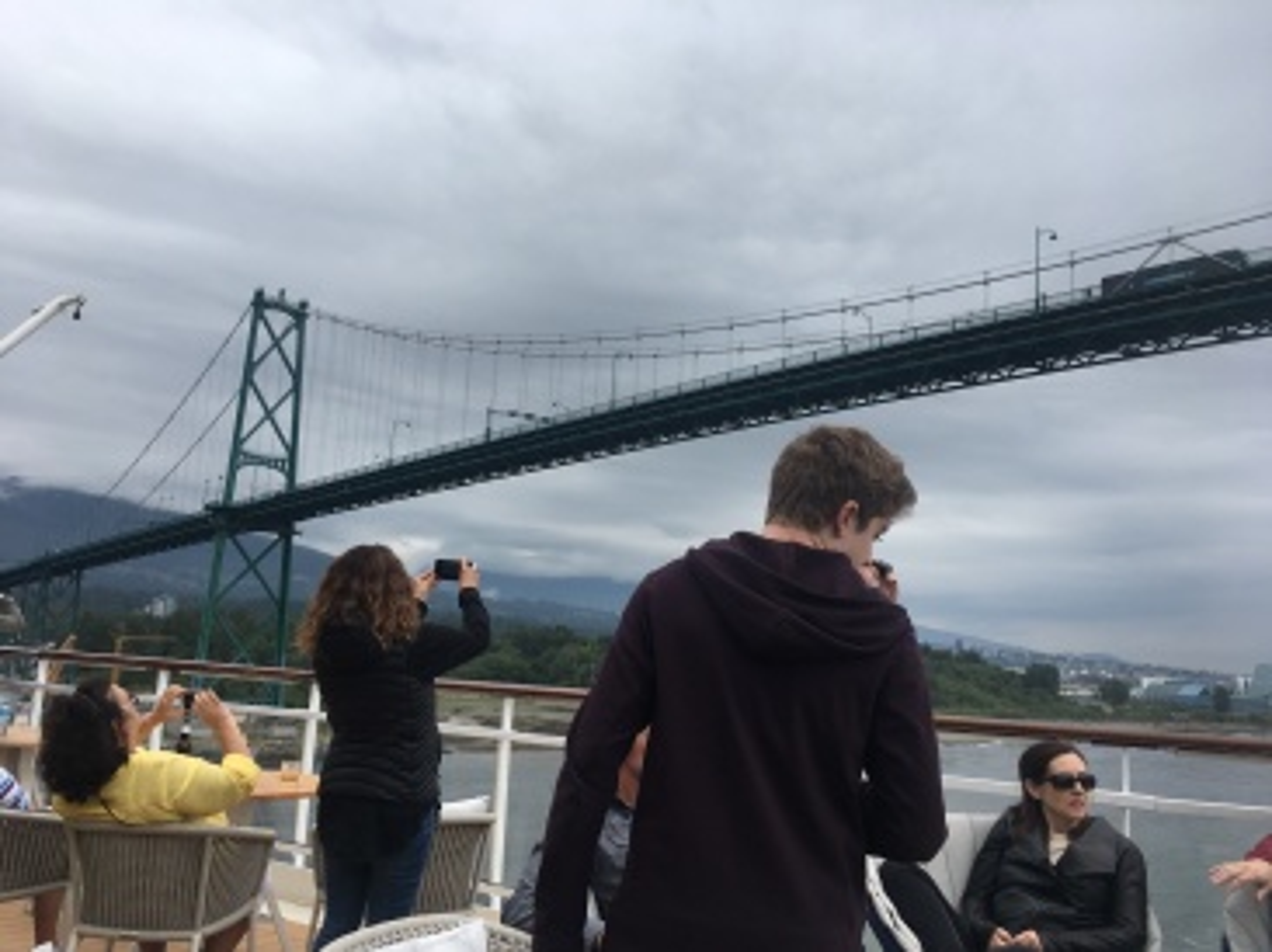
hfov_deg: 61.7
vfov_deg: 48.2
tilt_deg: +10.5
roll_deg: -2.8
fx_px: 1065
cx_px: 636
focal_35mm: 29
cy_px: 476
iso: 25
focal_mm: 4.15
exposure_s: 1/463
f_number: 2.2
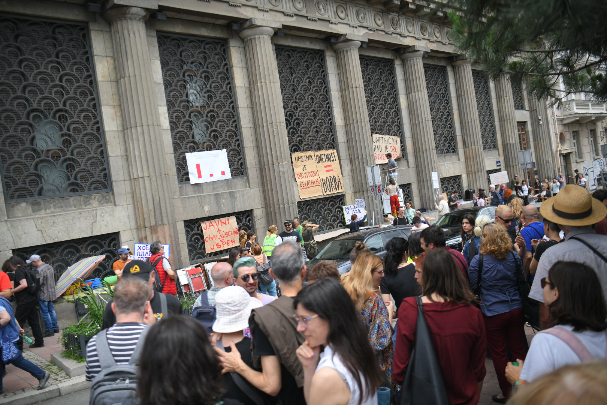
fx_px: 540
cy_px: 202
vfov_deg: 41.1
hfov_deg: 58.7
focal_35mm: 32
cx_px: 304
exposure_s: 1/1600
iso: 200
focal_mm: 32
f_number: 2.8
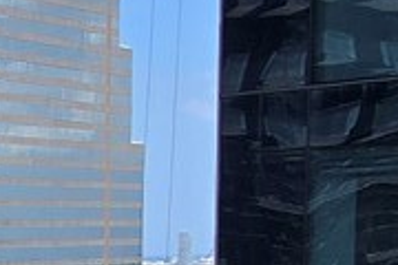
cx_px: -486
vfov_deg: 11.0
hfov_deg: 13.6
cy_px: 409
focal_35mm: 120
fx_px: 1327
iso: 50
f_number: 2.2
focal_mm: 2.2
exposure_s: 1/2088
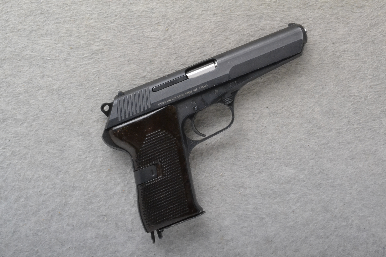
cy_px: 128
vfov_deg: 26.5
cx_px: 193
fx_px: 547
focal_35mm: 51
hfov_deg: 38.9
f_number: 20
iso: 3200
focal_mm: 34
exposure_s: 1/160
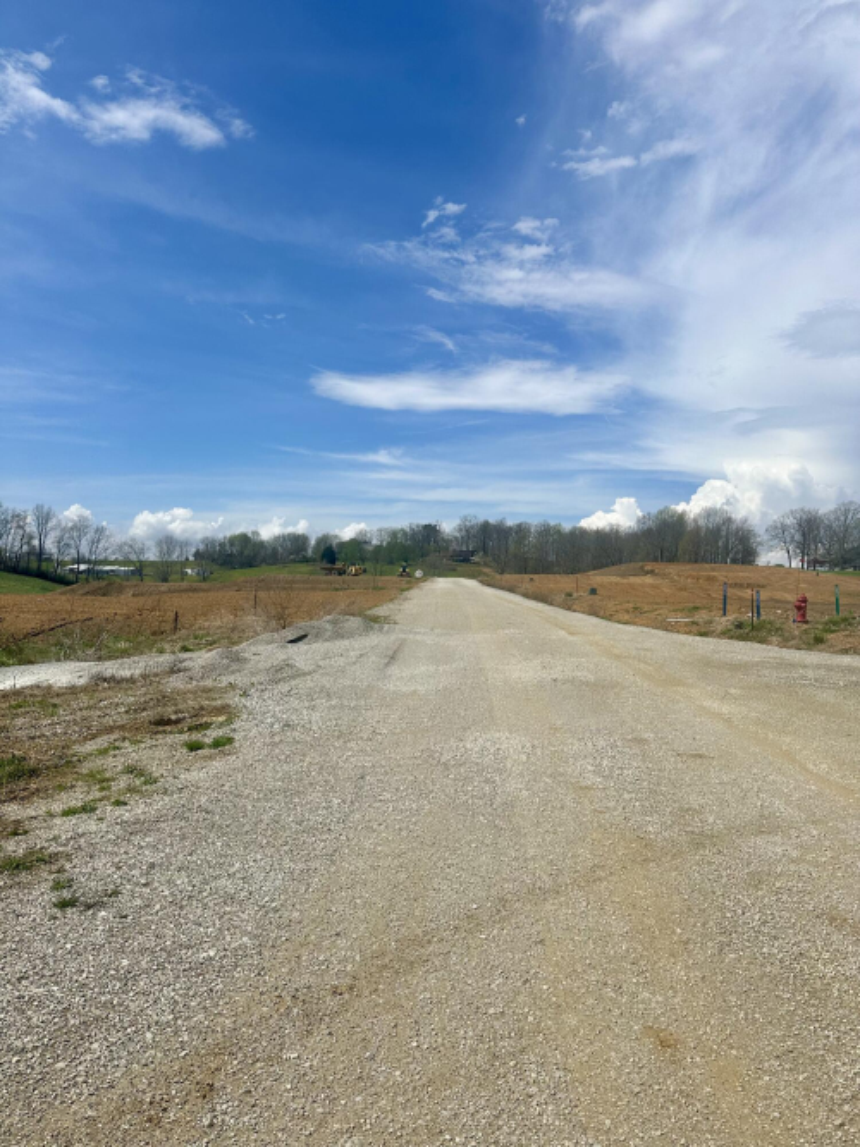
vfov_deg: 71.6
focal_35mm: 24
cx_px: 430
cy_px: 574
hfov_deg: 56.8
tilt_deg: +3.4
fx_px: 795
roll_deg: -1.7
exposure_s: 1/10753
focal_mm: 6.86
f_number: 1.78
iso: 80
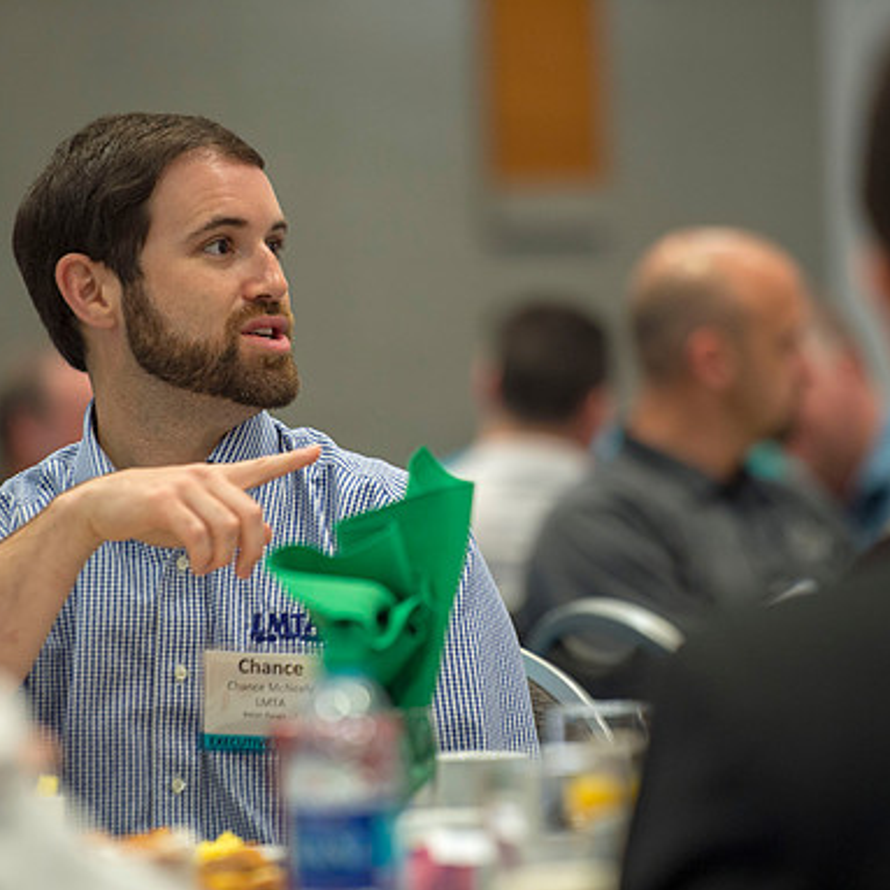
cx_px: 395
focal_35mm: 257
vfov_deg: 6.8
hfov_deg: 6.8
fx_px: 7476
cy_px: 446
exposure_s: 1/160
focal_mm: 200
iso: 1250
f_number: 2.8
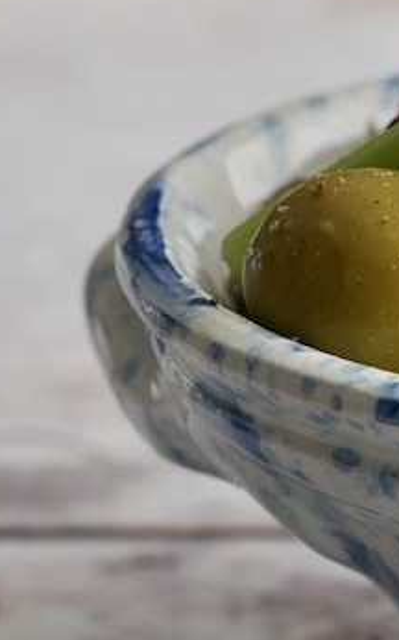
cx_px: 881
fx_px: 5502
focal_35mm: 316
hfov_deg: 4.1
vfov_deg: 6.6
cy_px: 303
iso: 200
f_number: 5.6
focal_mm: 43
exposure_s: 1/20
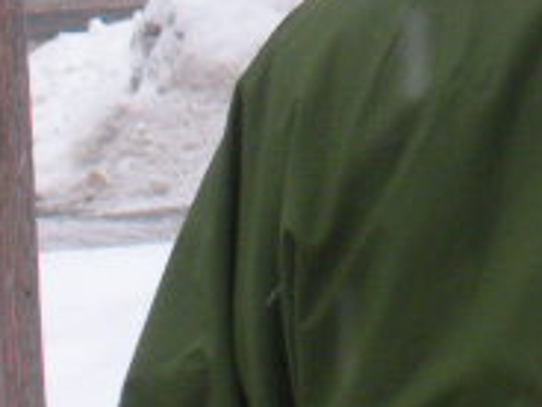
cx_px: 907
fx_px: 5574
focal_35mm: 356
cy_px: -392
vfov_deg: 4.1
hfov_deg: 5.5
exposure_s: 1/125
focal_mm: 11.2
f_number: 4.6
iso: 137
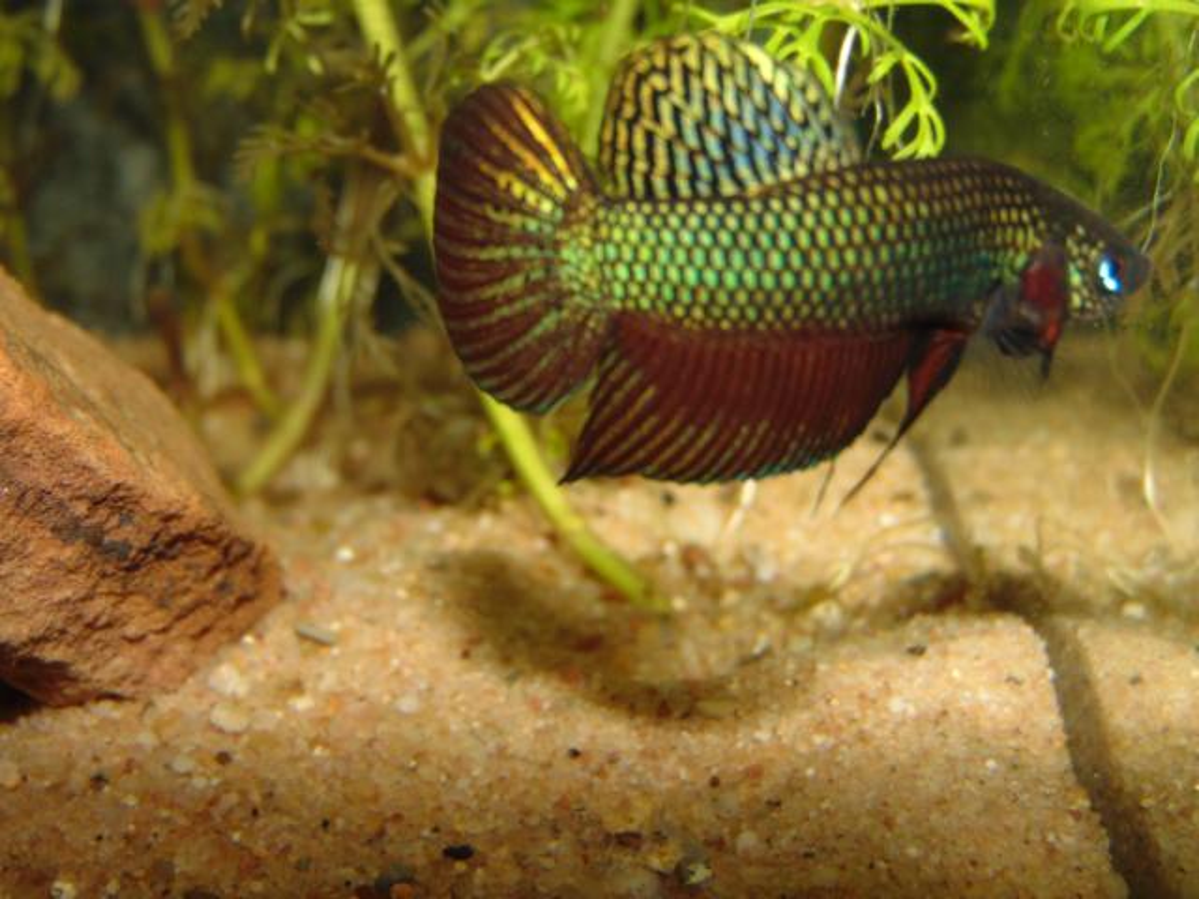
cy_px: 450
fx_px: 1732
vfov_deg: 29.1
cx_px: 600
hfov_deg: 38.2
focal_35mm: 50
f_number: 3.5
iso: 80
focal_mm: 9
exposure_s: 1/60
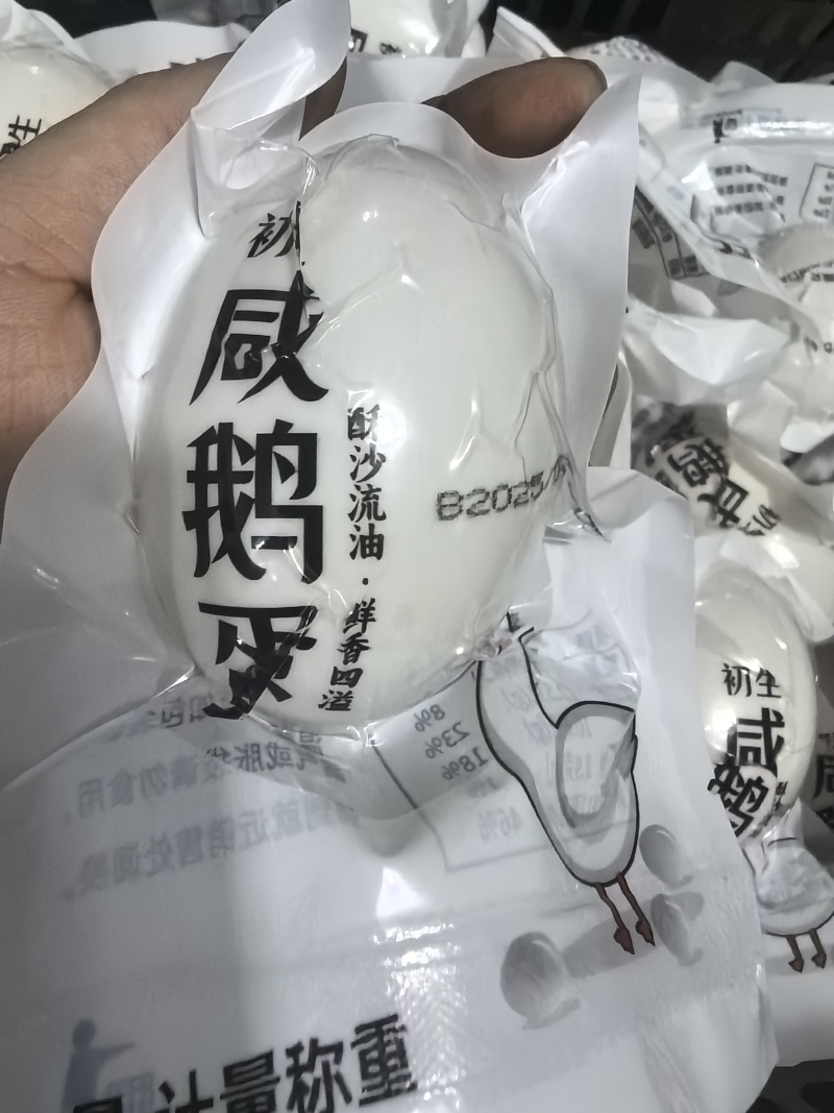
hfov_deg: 51.3
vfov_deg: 65.3
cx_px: 417
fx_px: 868
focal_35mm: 27
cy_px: 556
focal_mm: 1.76
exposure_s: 1/100
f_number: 2.2
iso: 1250
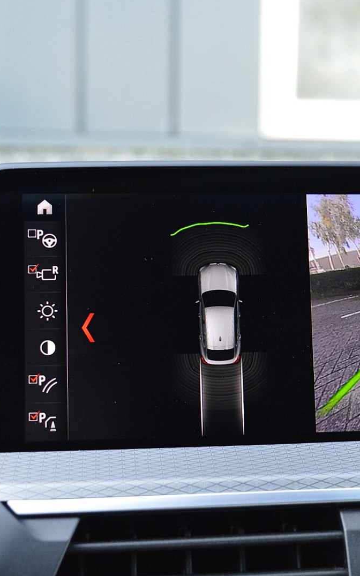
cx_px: 308
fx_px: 1268
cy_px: 287
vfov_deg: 25.6
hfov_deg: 16.0
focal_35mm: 81
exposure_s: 1/60
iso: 800
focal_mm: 35
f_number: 5.6
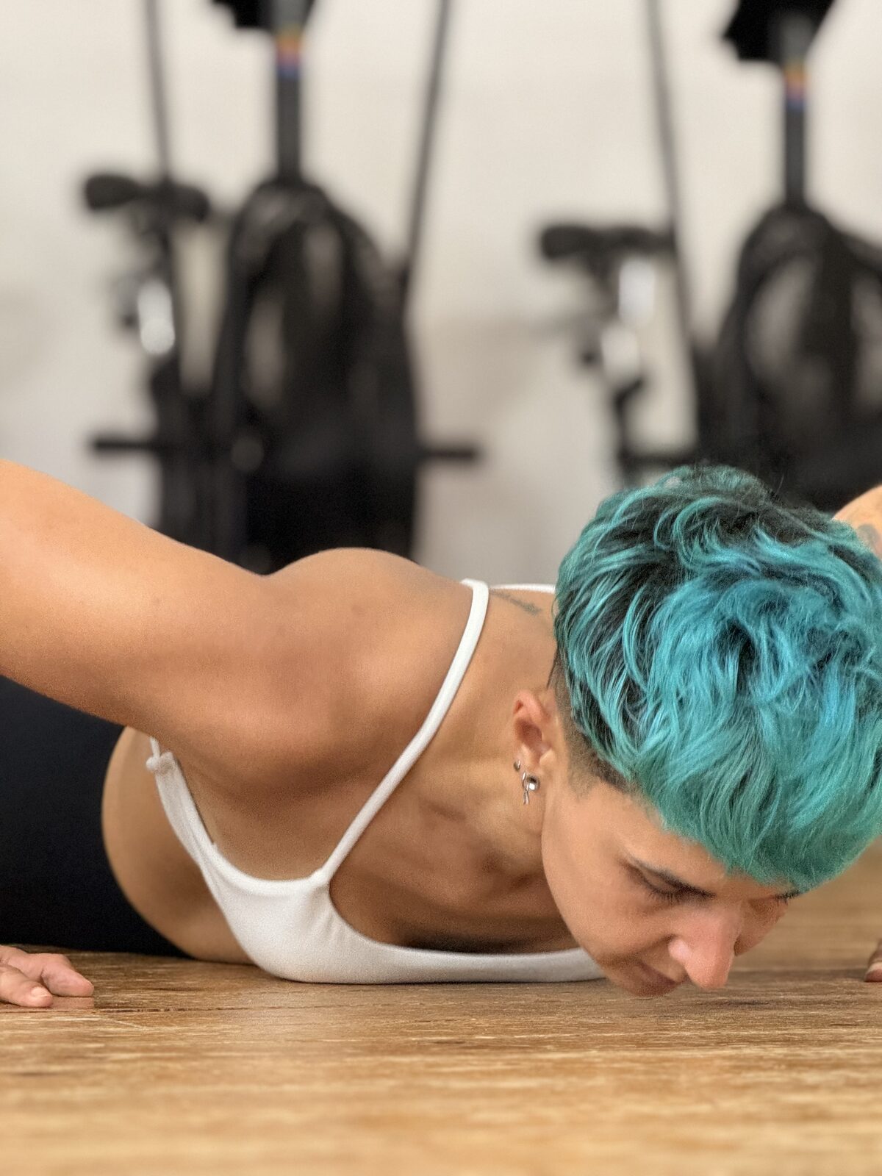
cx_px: 441
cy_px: 588
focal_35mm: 120
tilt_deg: +3.3
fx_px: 4077
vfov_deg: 16.4
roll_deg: +0.0
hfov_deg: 12.3
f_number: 2.8
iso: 400
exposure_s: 1/100
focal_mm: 15.66
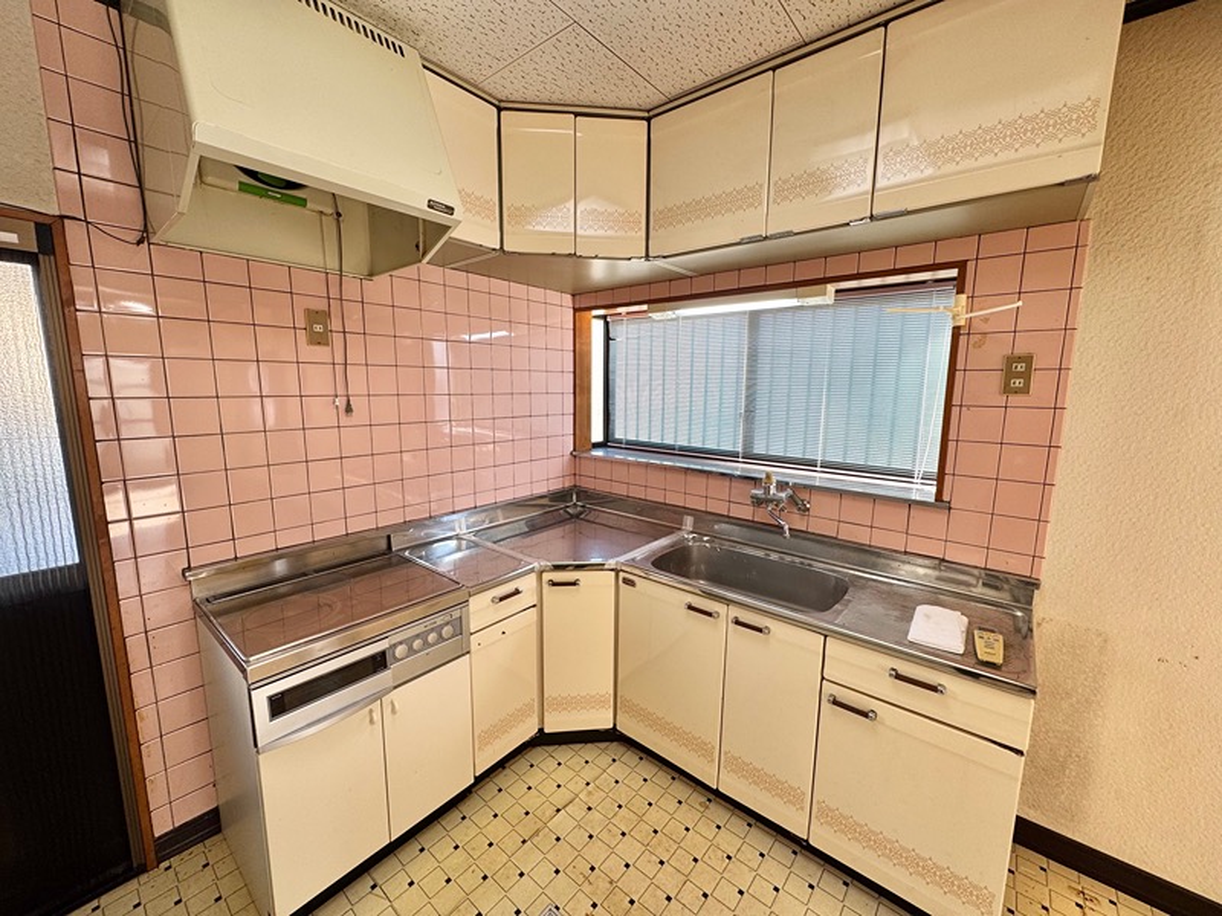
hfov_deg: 102.1
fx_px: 494
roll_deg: -0.3
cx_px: 611
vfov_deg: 85.7
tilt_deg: -8.8
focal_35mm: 14
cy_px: 458
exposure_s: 1/100
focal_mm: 2.22
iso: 50
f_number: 2.2
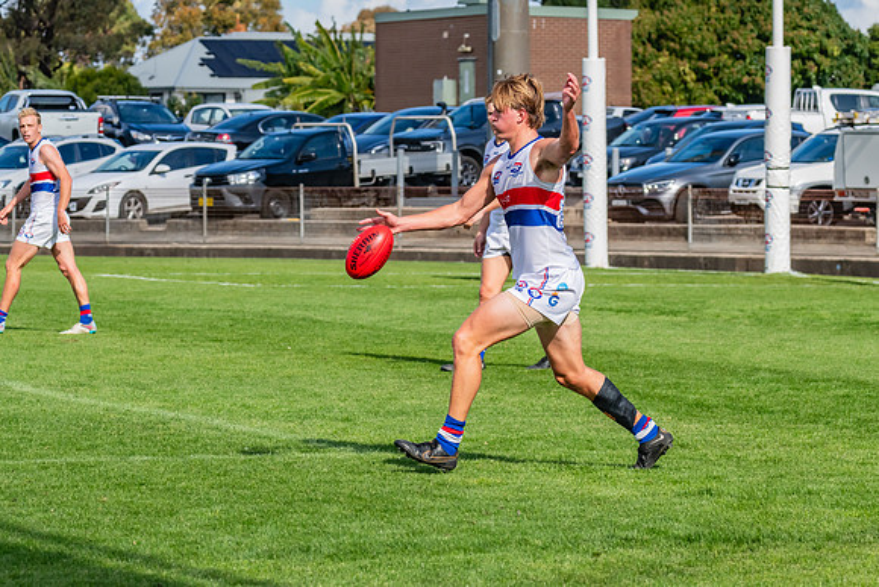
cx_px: 530
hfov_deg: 10.0
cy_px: 321
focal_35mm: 205
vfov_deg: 6.7
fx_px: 5017
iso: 800
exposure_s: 1/1600
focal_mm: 170
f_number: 10
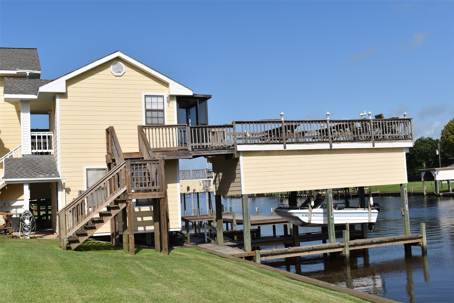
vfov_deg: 31.9
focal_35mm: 42
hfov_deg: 46.4
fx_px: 530
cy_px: 152
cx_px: 227
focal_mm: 28
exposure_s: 1/500
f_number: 11
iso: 200
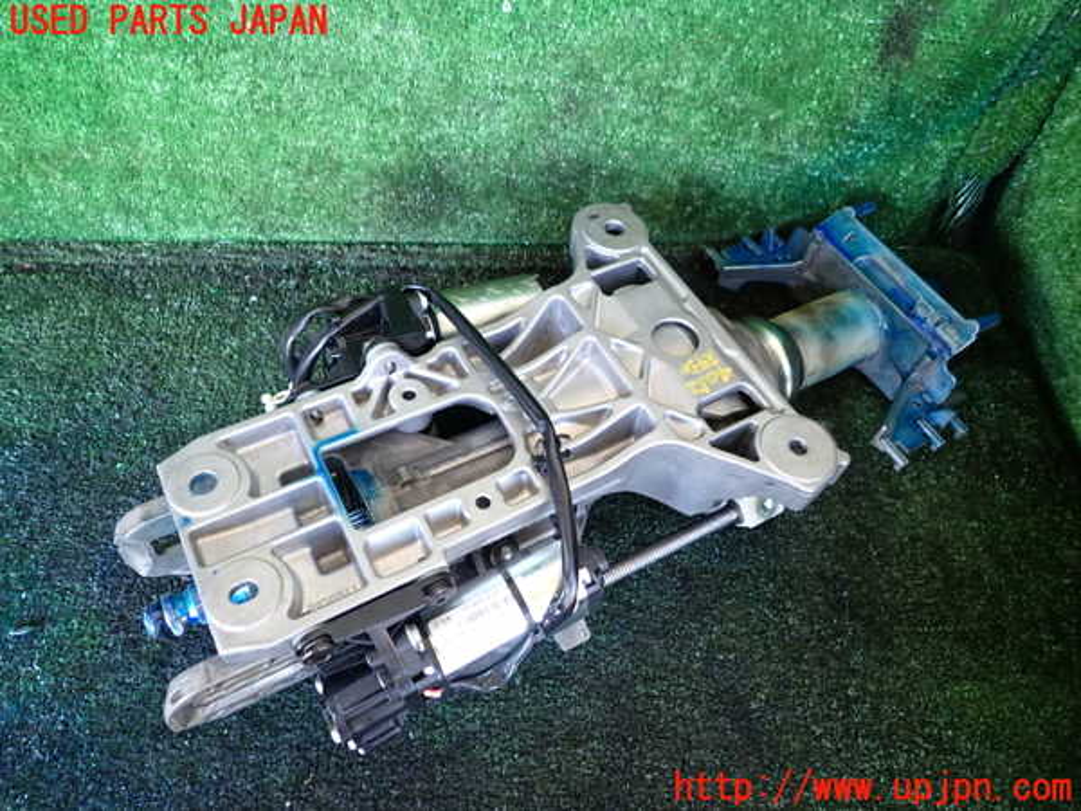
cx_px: 540
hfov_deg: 69.4
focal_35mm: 25
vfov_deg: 54.9
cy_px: 406
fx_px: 781
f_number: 2
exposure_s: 1/30
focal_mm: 4.5
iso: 200
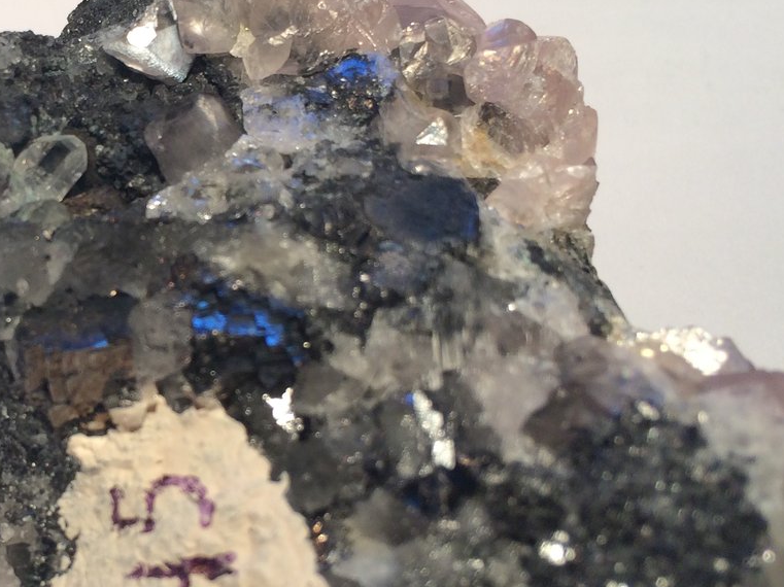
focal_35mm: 61
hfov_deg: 30.3
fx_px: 1381
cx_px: 73
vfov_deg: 24.0
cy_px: 282
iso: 50
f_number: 2.2
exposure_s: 1/120
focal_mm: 4.15
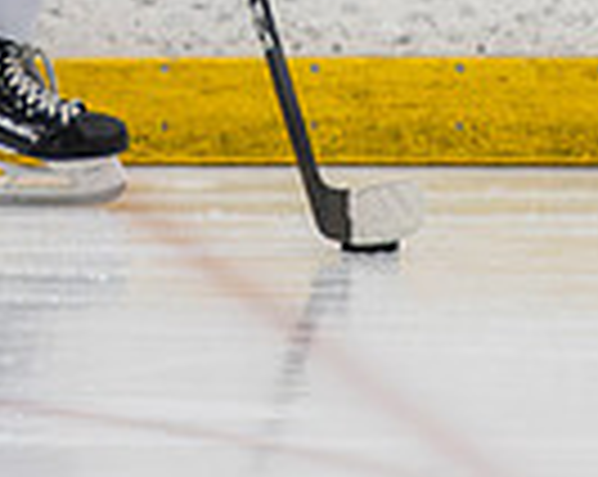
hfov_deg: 1.7
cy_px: -468
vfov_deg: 1.4
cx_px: 121
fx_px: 19599
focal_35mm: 1109
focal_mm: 180
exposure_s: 1/640
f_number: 3.2
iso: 2000
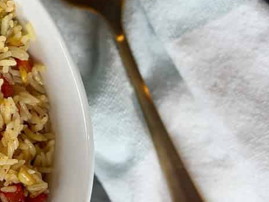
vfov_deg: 11.9
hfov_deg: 15.2
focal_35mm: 125
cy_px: 86
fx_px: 972
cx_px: -57
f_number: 1.8
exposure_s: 1/111
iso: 64
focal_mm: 6.8
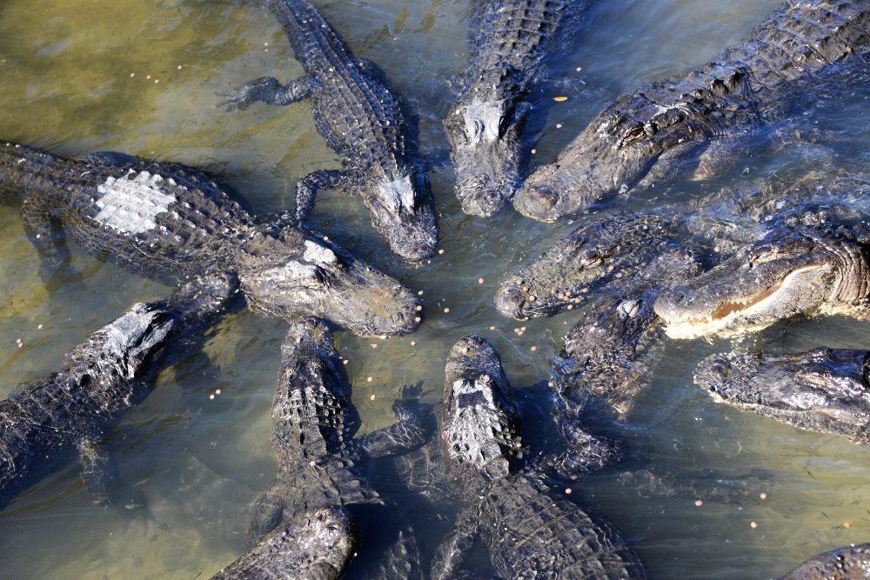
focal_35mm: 65
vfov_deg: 20.9
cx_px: 435
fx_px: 1571
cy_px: 290
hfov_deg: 31.0
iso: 400
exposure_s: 1/400
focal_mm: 65
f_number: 5
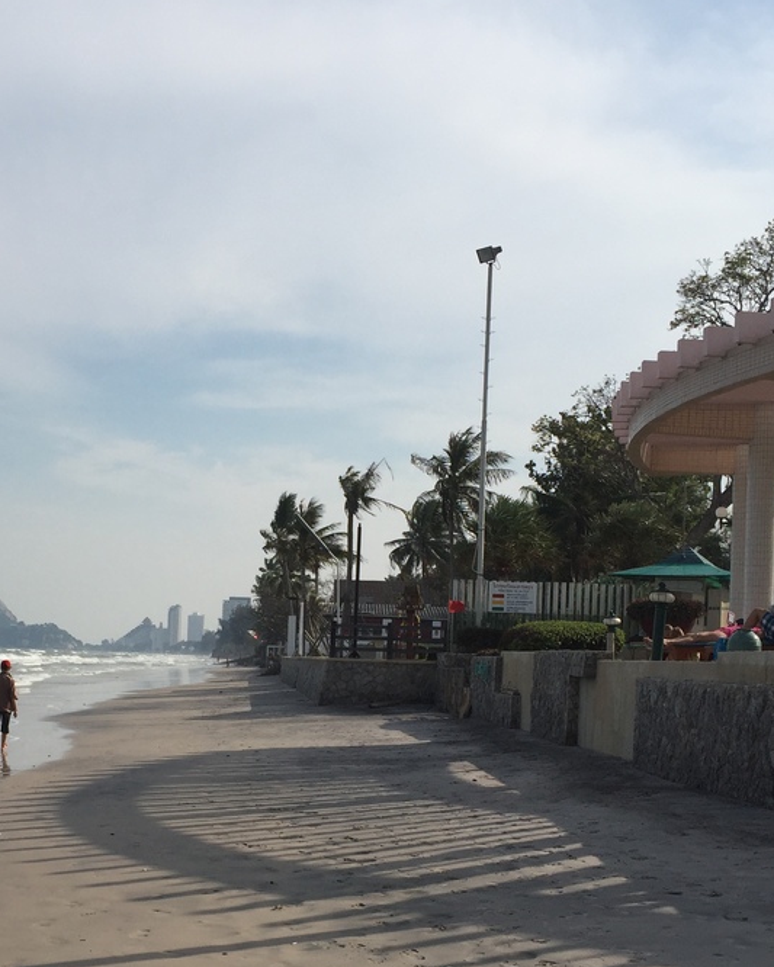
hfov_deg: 29.5
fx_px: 1460
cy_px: 616
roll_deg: -2.9
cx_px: 266
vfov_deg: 36.4
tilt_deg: +2.6
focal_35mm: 51
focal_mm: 4.15
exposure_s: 1/3597
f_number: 2.2
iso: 32
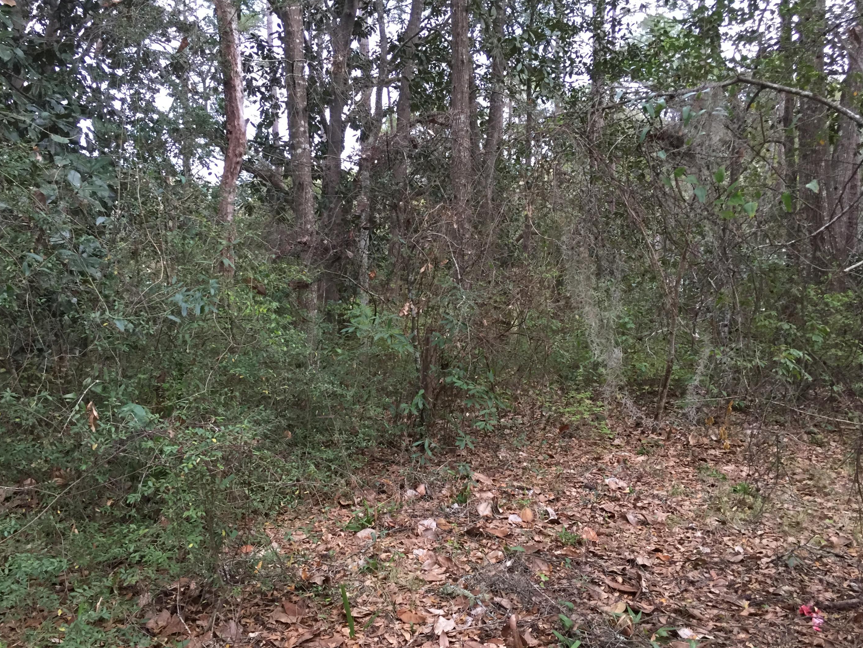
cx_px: 416
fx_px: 773
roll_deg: +1.8
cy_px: 324
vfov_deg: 45.4
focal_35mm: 31
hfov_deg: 58.3
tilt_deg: -3.5
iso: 160
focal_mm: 4.15
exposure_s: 1/30
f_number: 2.2
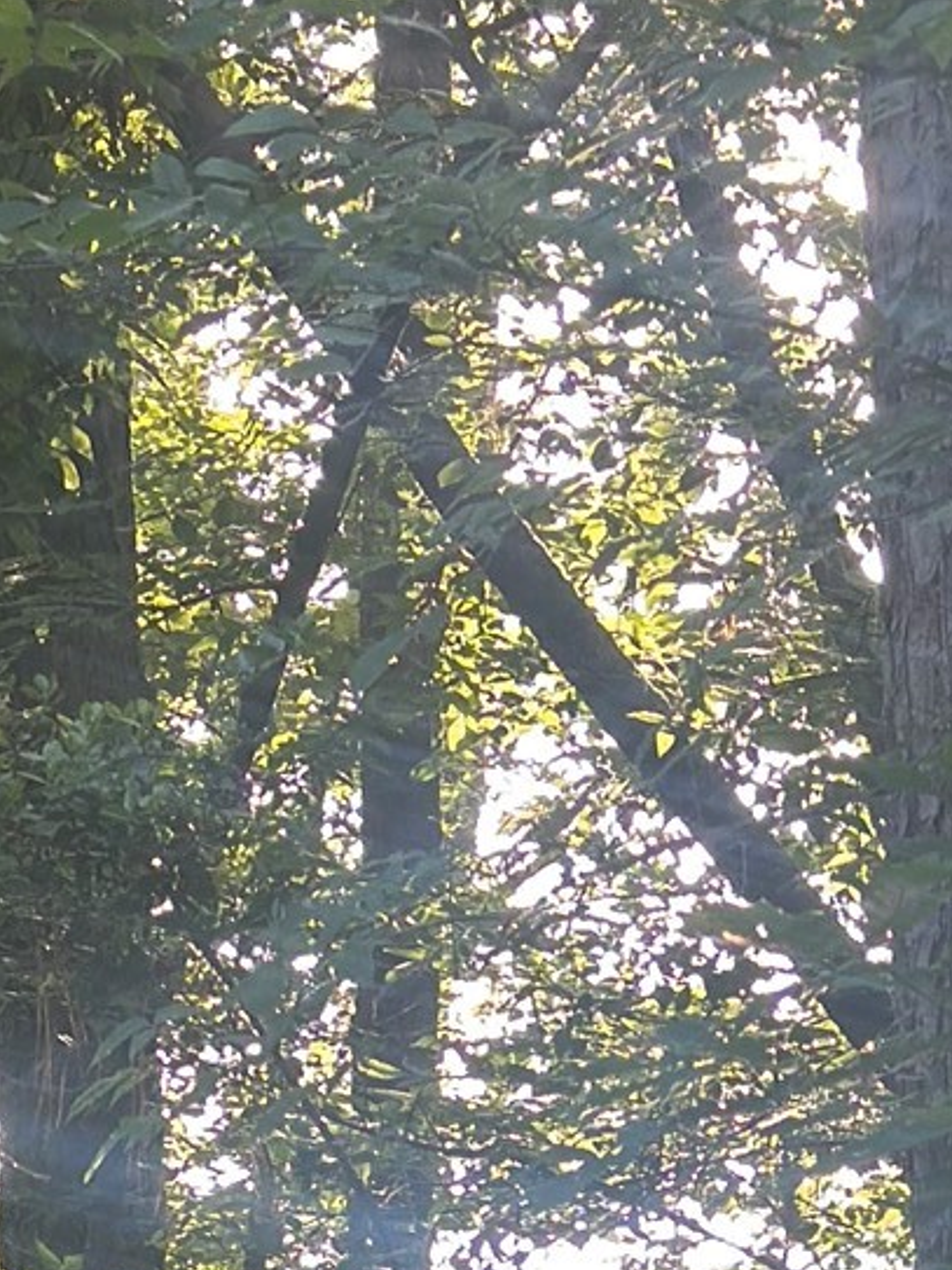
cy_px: 2386
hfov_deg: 8.2
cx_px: 594
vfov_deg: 10.2
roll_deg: -0.7
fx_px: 6640
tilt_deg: +0.8
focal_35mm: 181
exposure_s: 1/176
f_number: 1.78
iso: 80
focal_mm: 6.86
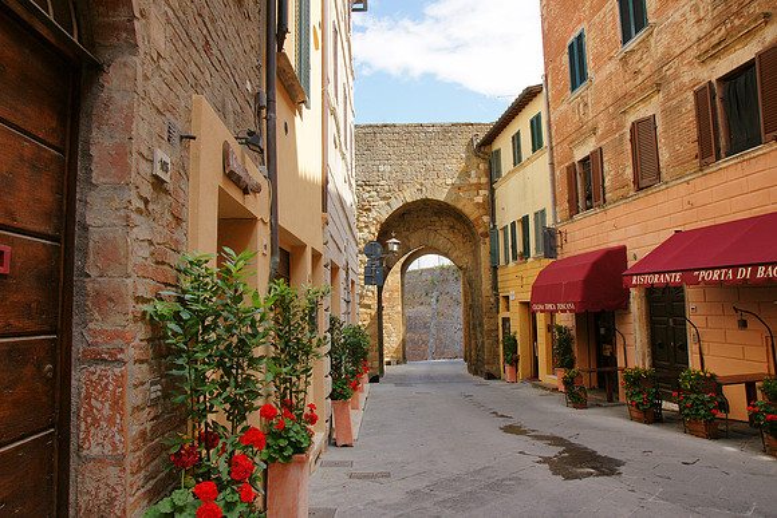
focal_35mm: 24
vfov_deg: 53.2
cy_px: 259
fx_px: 518
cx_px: 388
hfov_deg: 73.7
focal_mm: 16
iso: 200
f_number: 9.5
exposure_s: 1/125
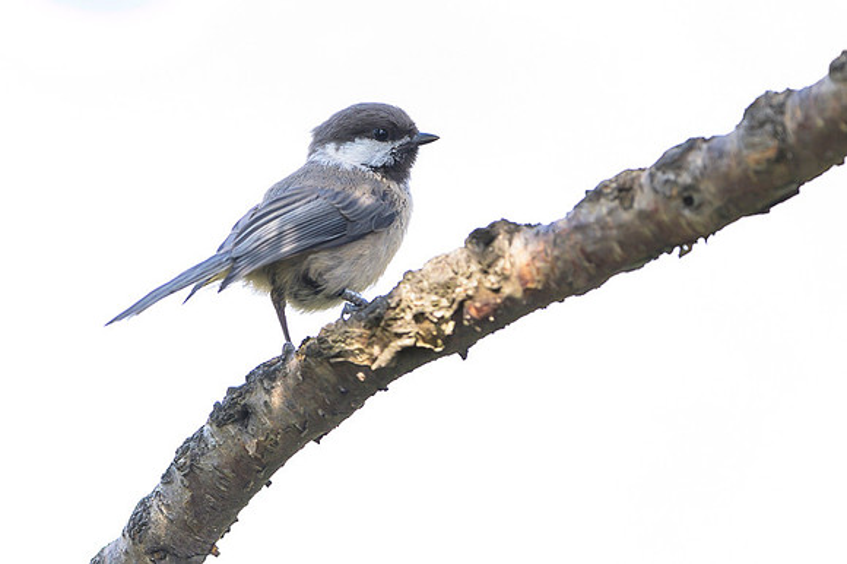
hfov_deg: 2.4
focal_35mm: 856
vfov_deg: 1.6
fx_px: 20132
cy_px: 152
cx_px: 432
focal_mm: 500
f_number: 4
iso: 1250
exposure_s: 1/800
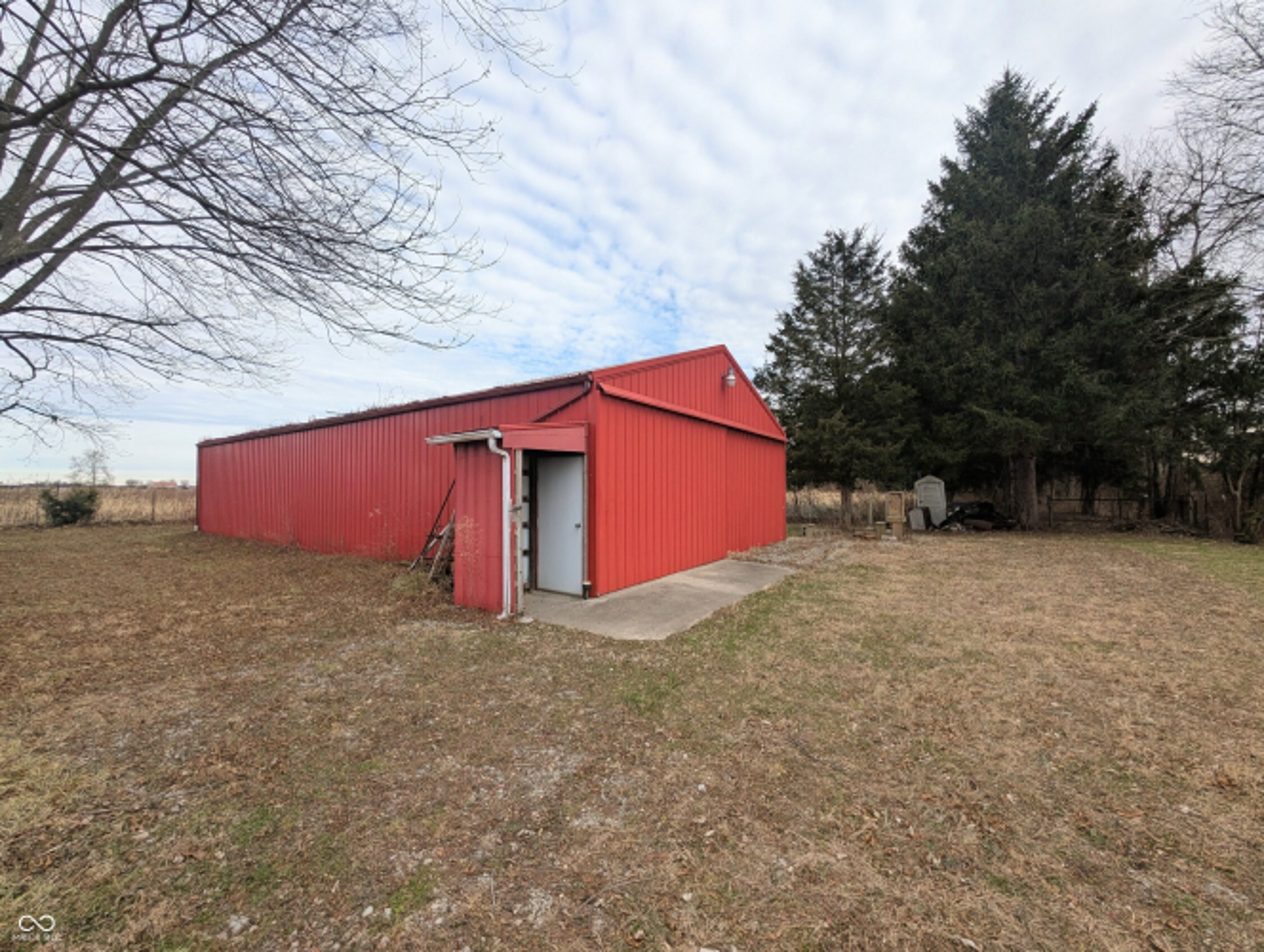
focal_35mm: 12
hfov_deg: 110.5
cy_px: 476
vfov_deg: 94.6
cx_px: 632
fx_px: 439
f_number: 1.7
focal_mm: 2.02
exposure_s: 1/1502
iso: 53
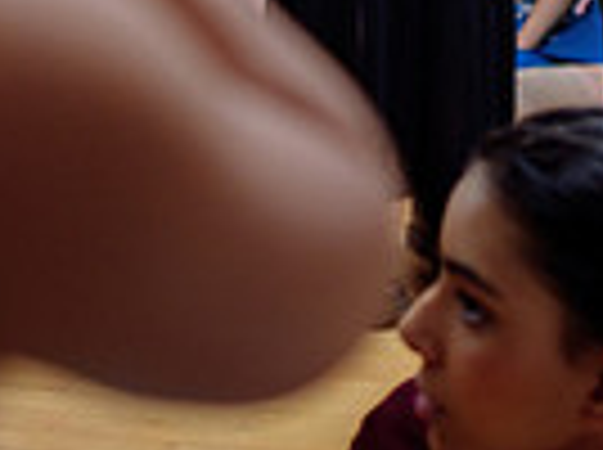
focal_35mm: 100
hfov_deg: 19.0
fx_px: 1739
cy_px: -403
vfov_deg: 13.1
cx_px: 639
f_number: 1.4
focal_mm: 24
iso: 800
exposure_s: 1/250
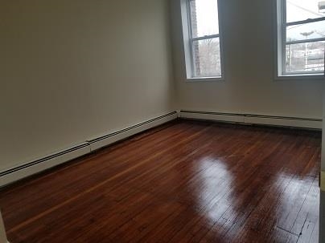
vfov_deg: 53.1
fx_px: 244
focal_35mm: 26
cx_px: 162
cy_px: 122
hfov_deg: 67.3
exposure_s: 1/256
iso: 50
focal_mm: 4.25
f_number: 1.7
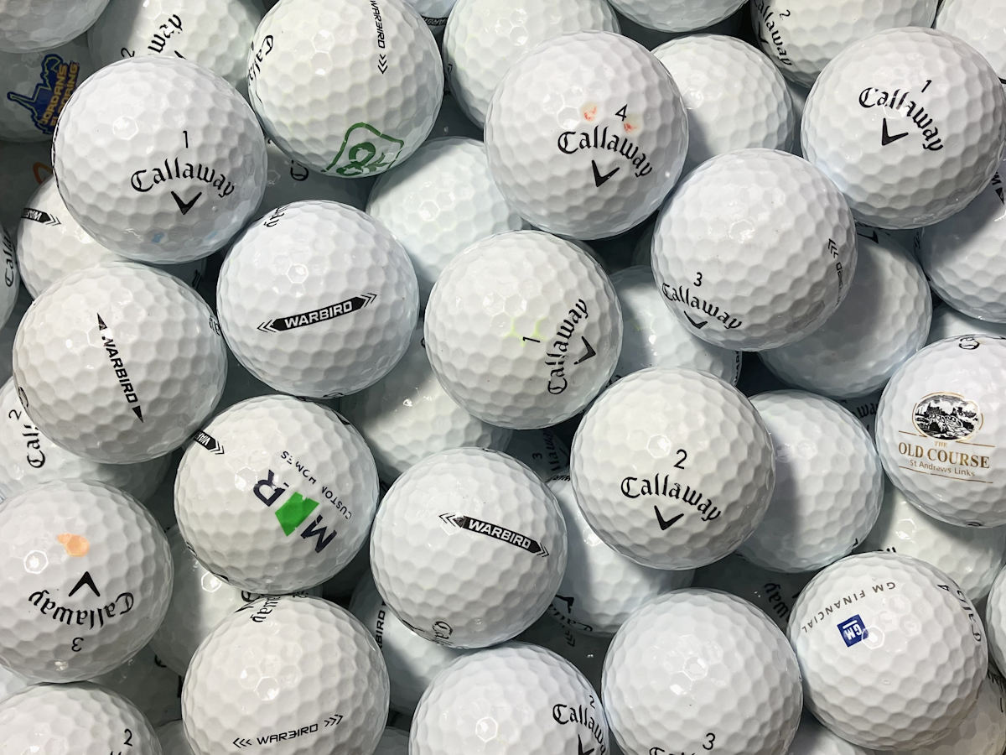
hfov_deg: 63.4
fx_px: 814
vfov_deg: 49.7
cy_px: 378
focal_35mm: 28
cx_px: 503
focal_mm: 3.99
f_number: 1.8
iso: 32
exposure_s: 1/100
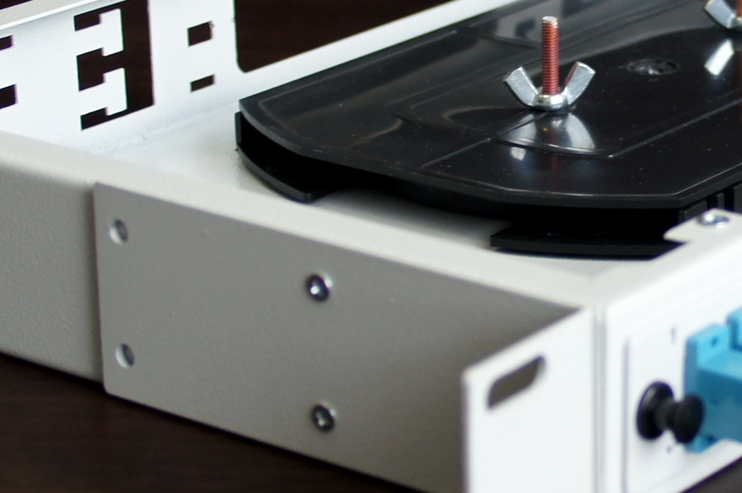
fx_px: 2965
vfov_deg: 9.5
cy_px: 120
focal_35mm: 144
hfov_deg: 14.1
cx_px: 662
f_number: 4
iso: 200
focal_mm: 26
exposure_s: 1/50
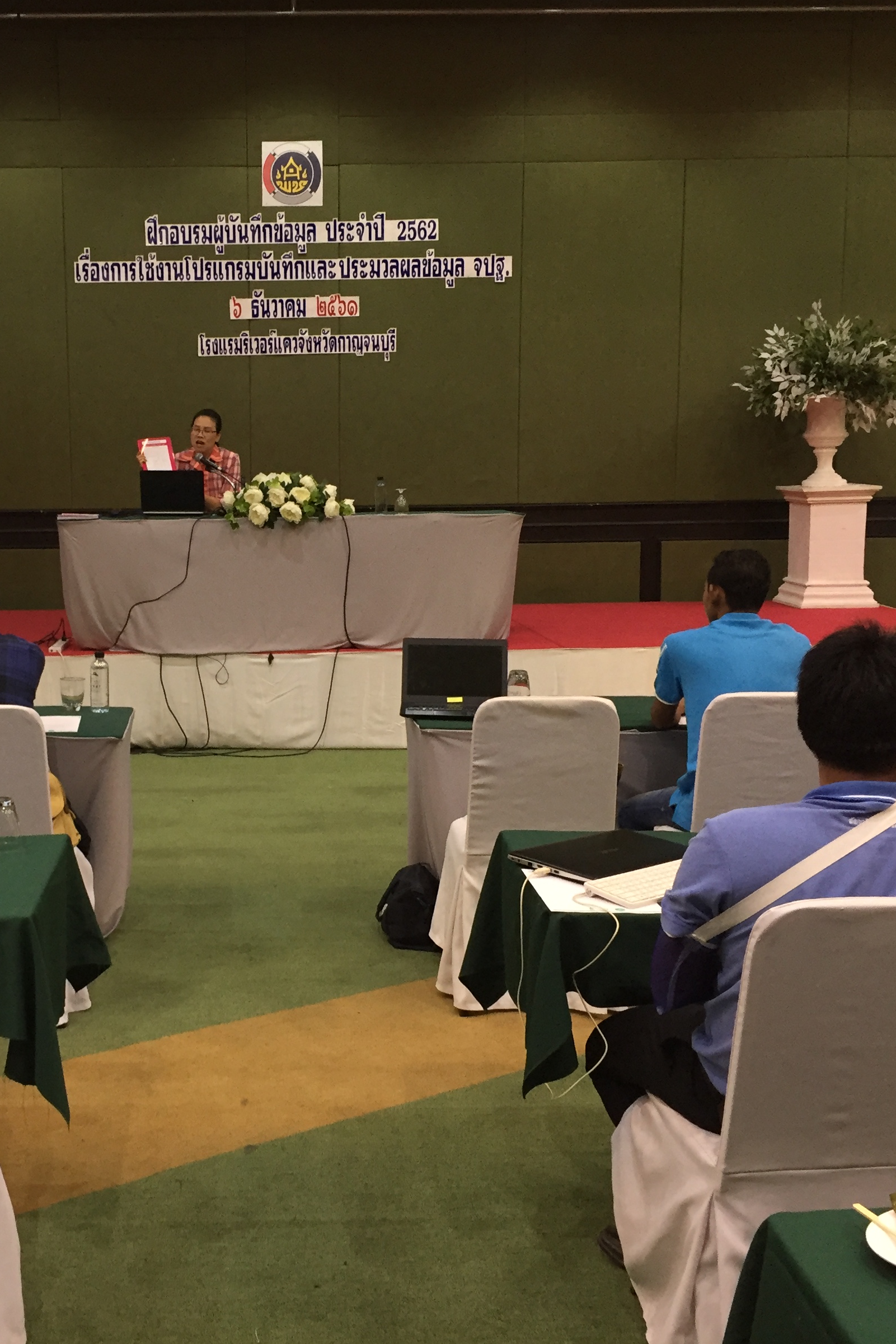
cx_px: 234
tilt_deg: -7.4
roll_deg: -0.3
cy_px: 672
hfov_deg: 32.1
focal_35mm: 41
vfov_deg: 47.4
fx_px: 1530
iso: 160
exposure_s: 1/33
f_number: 2.2
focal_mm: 4.15
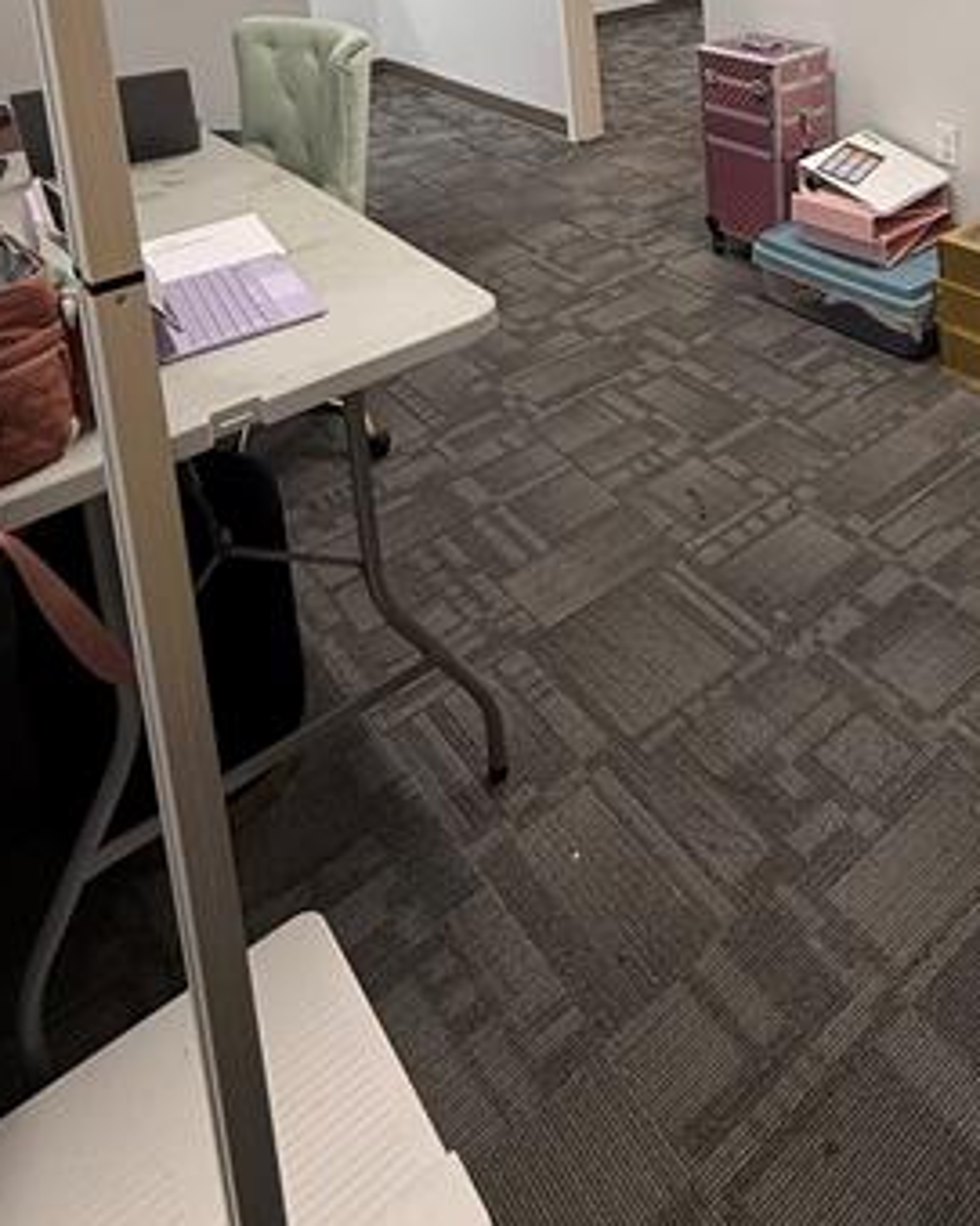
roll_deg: +2.8
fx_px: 1124
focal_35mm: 31
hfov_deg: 45.5
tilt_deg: -9.5
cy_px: -11
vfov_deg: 47.2
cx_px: 734
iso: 160
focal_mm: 2.22
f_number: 2.2
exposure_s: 1/75
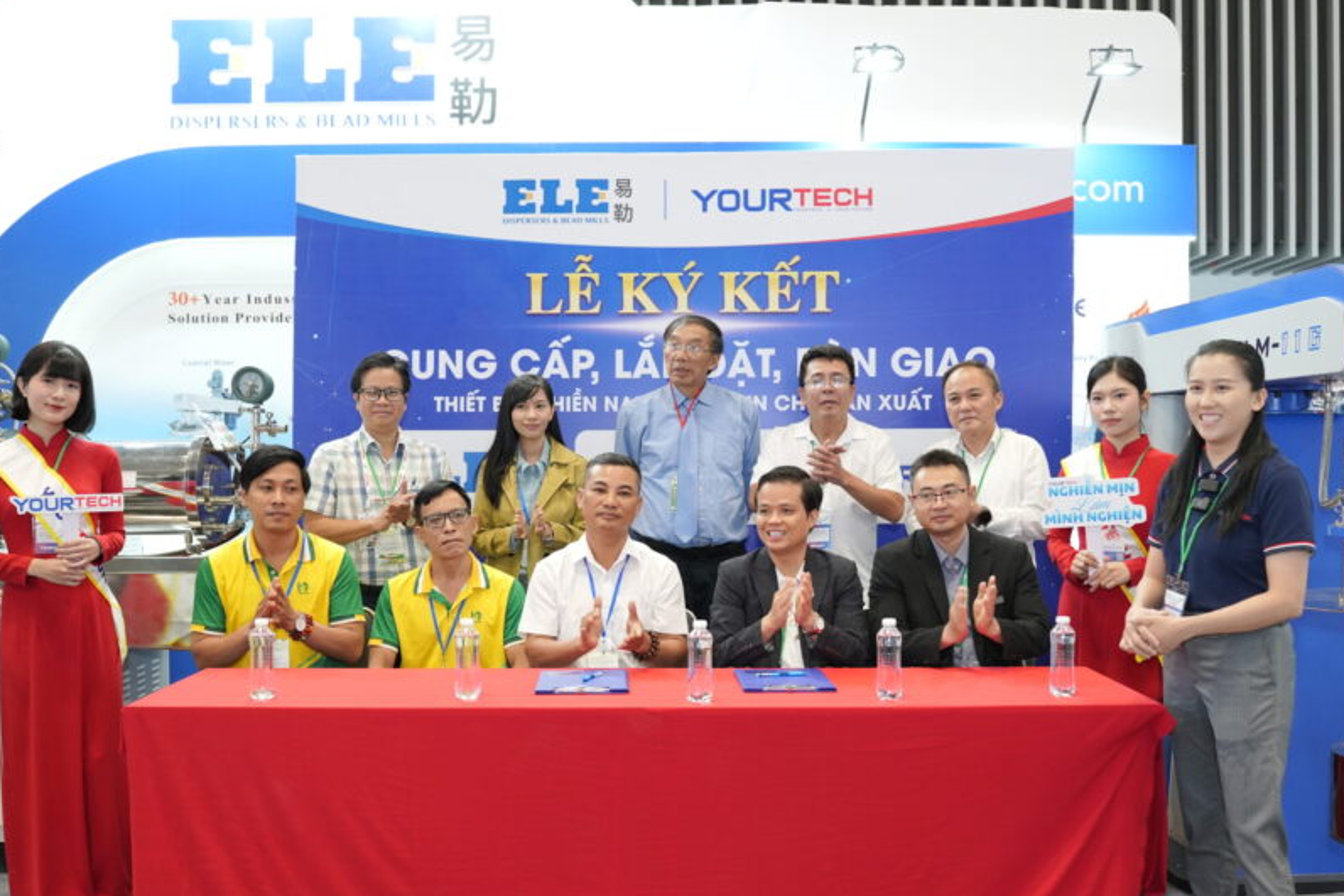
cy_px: 515
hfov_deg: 53.1
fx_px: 1344
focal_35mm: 36
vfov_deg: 36.8
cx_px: 677
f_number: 3.5
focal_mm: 28
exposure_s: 1/125
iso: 1600
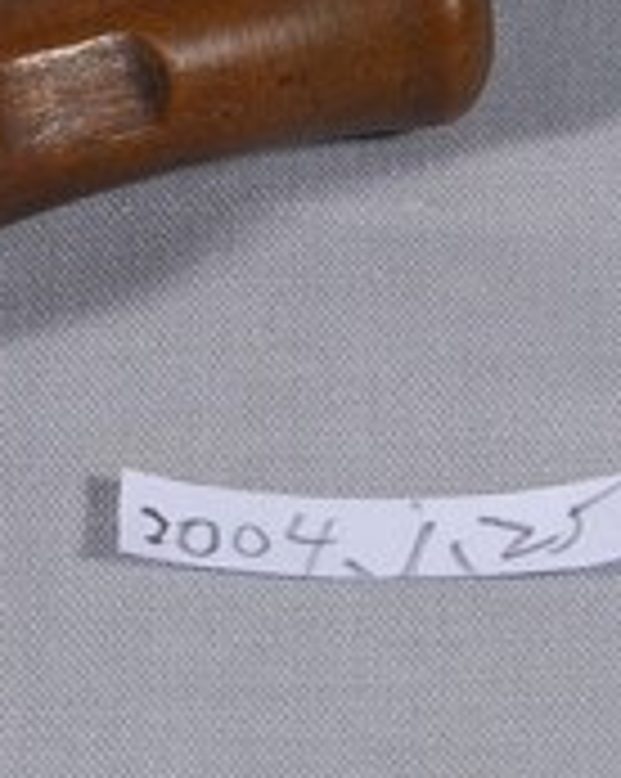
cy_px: 74
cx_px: -45
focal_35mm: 365
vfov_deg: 5.3
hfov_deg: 4.2
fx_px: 8400
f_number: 18
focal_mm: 70
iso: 100
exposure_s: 1/125
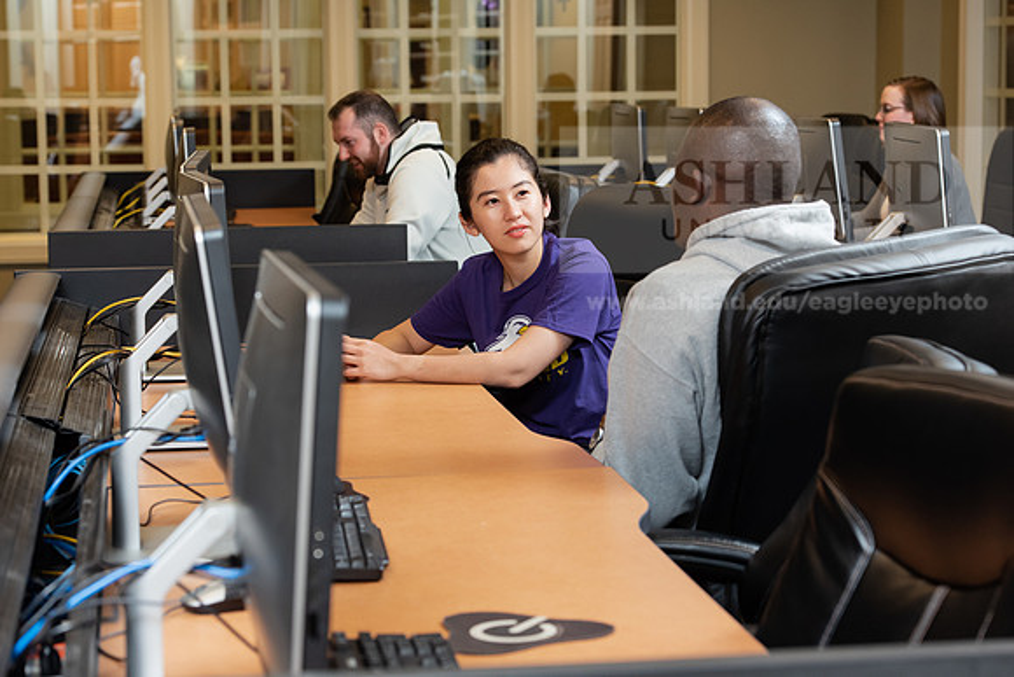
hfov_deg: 23.6
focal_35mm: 86
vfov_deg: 15.9
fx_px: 2423
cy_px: 338
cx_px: 507
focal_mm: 86
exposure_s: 1/200
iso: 2000
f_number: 7.1
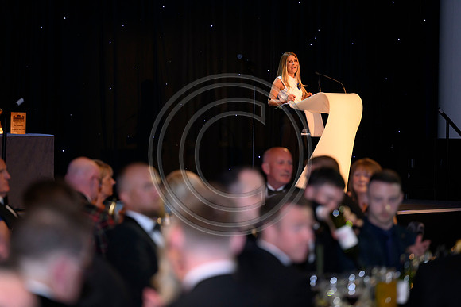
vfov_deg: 8.6
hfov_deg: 12.8
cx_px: 230
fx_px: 2049
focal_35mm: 160
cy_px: 154
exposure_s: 1/250
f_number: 3.2
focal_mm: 160
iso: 2500
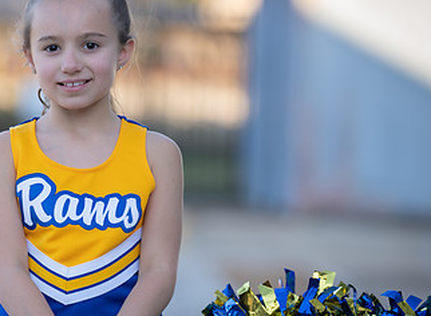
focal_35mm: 306
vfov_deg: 4.8
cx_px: 108
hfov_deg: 6.5
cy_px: 163
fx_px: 3779
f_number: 2.8
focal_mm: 154
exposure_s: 1/320
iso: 100
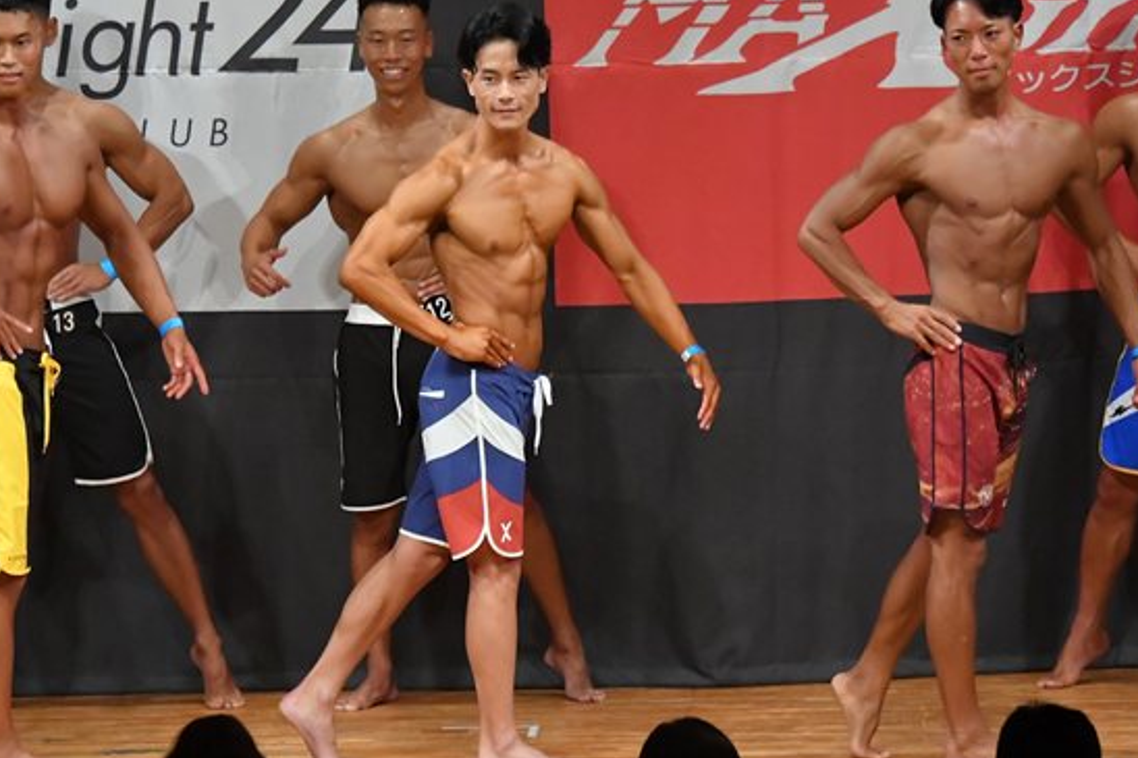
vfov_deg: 4.3
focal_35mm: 318
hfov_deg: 6.5
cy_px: 382
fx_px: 10049
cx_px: 506
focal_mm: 150
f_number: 5.6
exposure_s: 1/400
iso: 7200
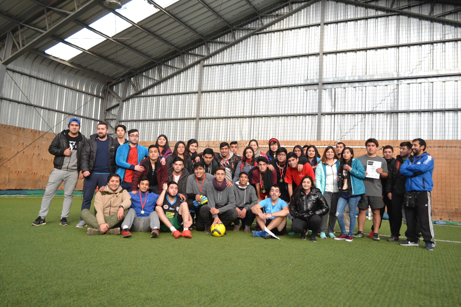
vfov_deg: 43.6
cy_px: 154
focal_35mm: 30
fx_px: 384
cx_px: 230
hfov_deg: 61.9
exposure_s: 1/80
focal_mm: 20
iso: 400
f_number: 4.5
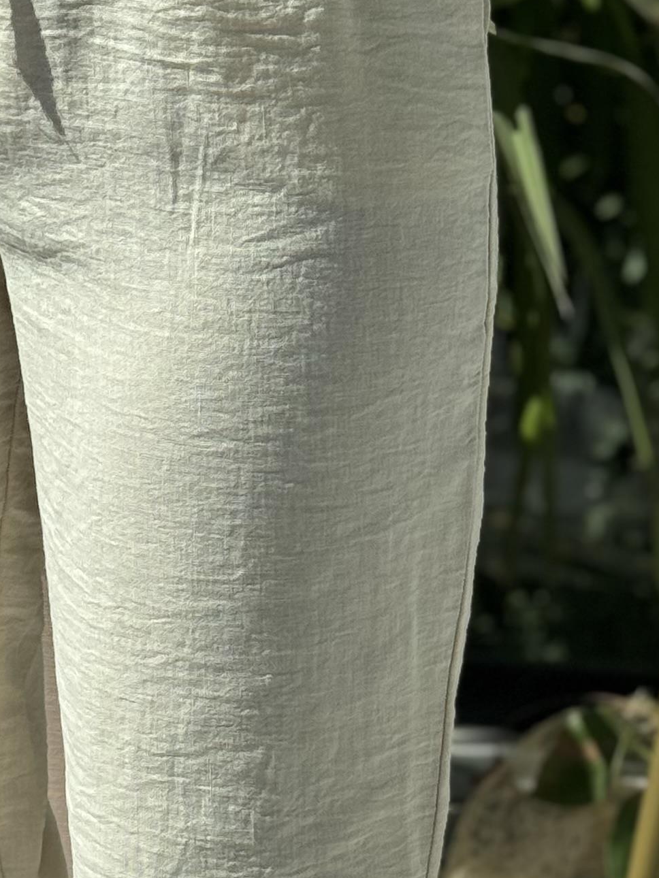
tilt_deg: -39.1
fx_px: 3806
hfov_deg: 9.9
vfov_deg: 13.0
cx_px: 108
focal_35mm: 150
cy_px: 864
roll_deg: +0.4
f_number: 1.78
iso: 64
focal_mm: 6.76
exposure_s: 1/2252
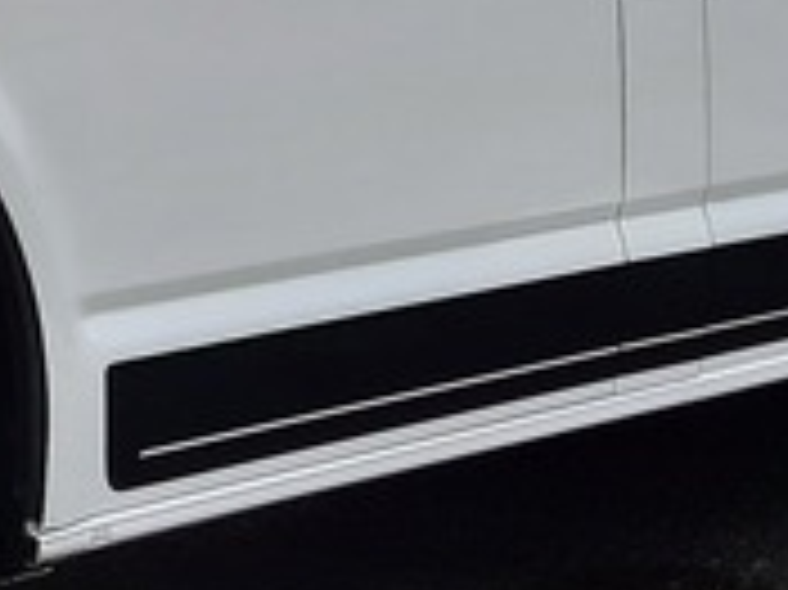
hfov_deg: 13.5
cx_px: -117
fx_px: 3253
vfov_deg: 9.7
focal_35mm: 143
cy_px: -576
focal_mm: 4.6
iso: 32
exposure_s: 1/668
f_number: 2
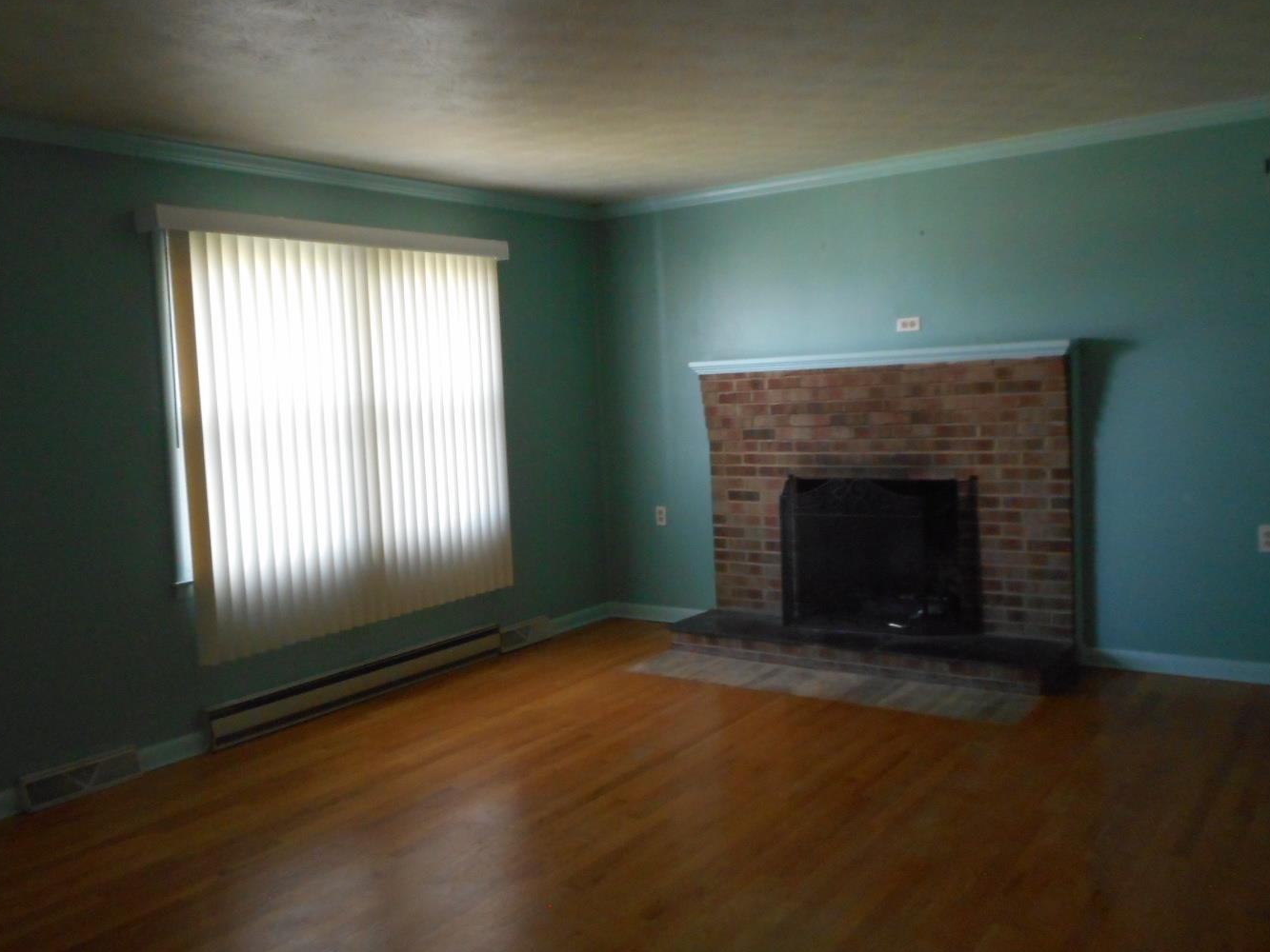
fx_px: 1101
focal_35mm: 30
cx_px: 522
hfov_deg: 59.6
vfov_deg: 46.8
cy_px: 459
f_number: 3.7
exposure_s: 1/30
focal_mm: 4.5
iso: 400
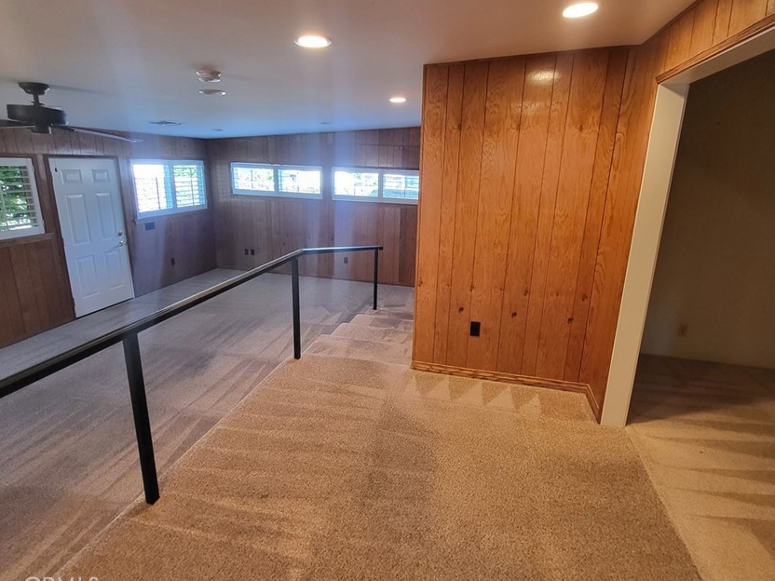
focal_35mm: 16
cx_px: 427
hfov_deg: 94.2
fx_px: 358
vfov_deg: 77.5
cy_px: 241
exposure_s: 1/40
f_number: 2.2
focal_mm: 1.74
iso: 320
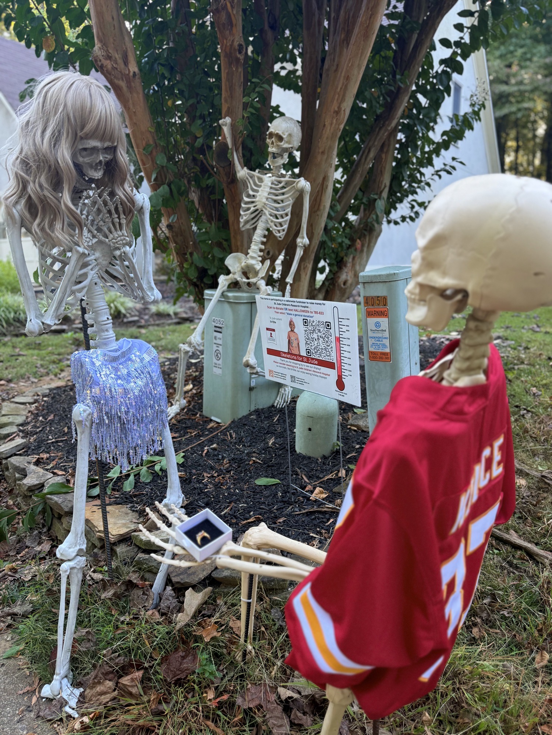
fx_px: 510
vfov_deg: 71.6
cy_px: 368
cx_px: 276
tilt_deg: -10.5
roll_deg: -0.1
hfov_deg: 56.8
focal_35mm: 24
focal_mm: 6.76
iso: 100
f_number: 1.78
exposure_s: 1/121
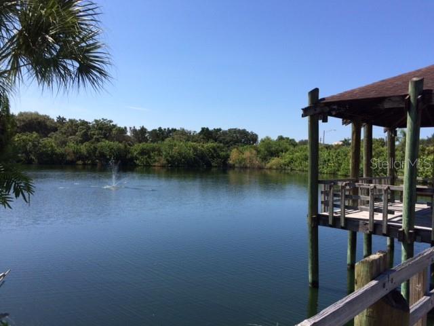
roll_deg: -2.1
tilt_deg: -2.0
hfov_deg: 61.7
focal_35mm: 29
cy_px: 163
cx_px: 217
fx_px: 364
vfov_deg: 48.2
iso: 32
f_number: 2.2
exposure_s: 1/2160
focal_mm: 4.15
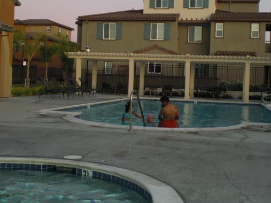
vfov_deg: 30.2
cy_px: 79
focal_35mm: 48
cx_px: 146
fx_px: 376
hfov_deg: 39.6
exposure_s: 1/60
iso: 200
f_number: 3.1
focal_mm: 6.3
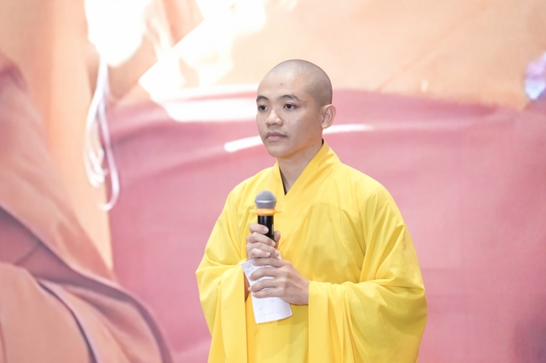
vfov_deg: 10.9
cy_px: 182
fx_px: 1910
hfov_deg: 16.3
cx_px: 273
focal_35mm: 126
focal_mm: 126
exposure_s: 1/160
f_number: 3.2
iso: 3200
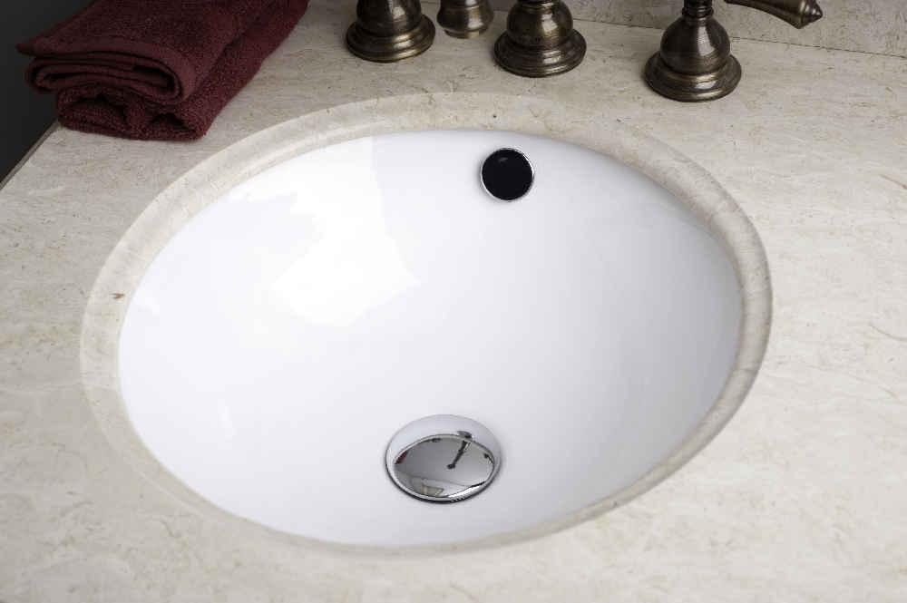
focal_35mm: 50
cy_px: 302
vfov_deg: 26.9
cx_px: 454
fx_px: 1259
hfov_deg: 39.6
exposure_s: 1/320
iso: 200
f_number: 8
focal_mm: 50
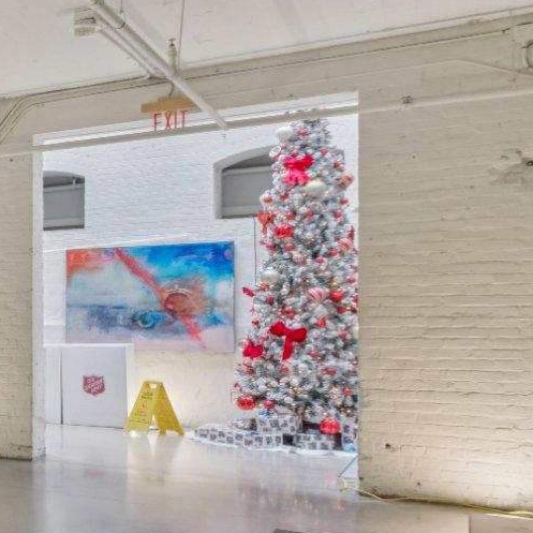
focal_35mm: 49
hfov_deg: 18.8
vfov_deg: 34.5
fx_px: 854
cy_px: 327
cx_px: -556
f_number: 9
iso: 250
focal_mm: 14
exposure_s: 1/5
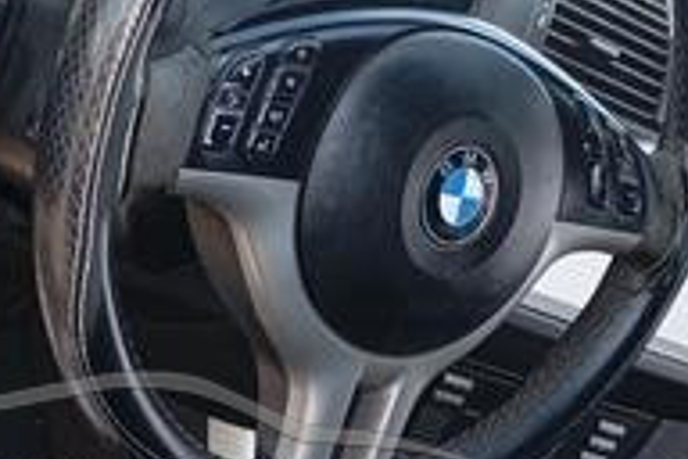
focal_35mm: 99
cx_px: 201
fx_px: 1892
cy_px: 443
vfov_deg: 13.7
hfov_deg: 20.5
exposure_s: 1/100
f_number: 1.8
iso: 122
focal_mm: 4.27
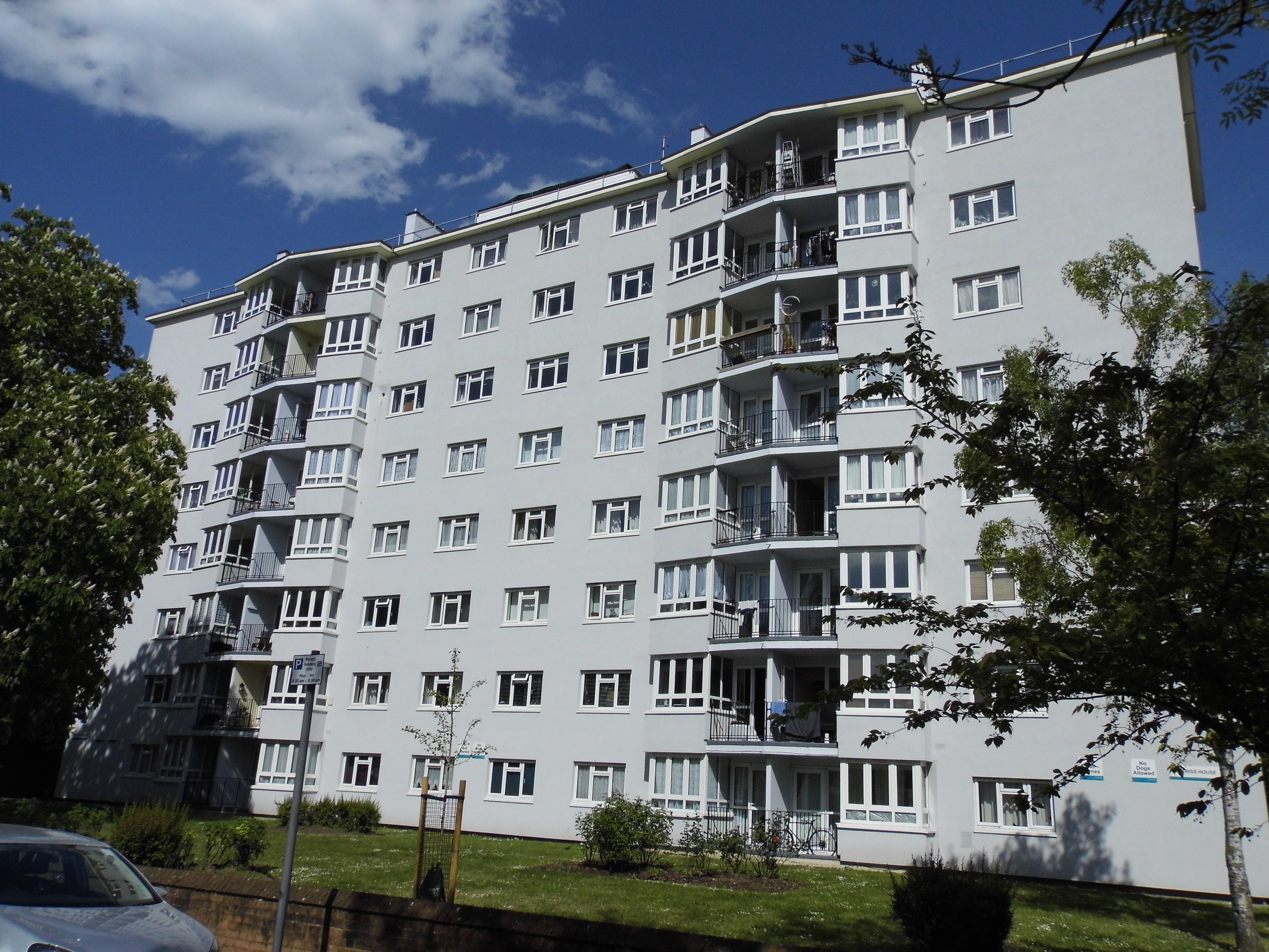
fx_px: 990
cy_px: 476
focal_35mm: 27
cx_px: 634
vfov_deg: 51.4
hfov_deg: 65.3
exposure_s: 1/500
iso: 100
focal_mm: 4.9
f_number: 7.9
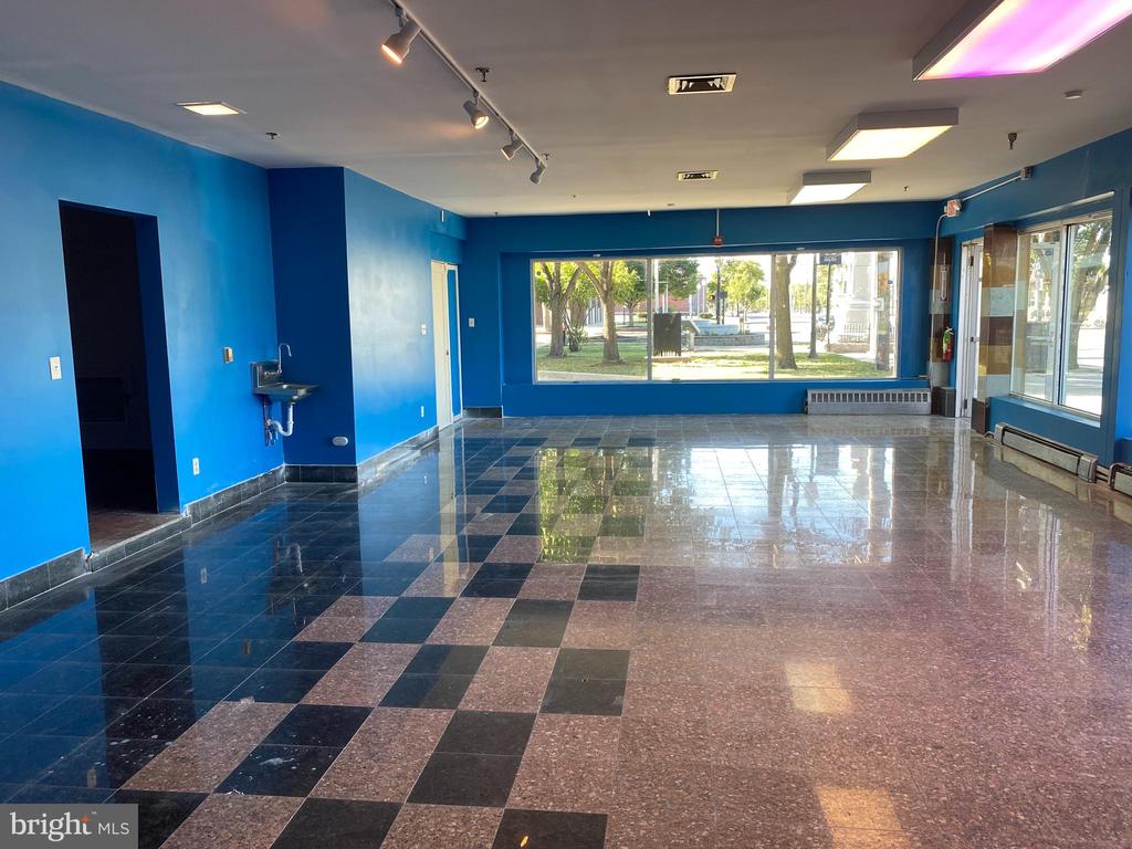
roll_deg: +0.7
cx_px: 566
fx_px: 850
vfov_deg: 53.1
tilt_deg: -7.4
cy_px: 424
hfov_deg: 67.3
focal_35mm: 26
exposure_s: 1/120
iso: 64
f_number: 1.8
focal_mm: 4.25
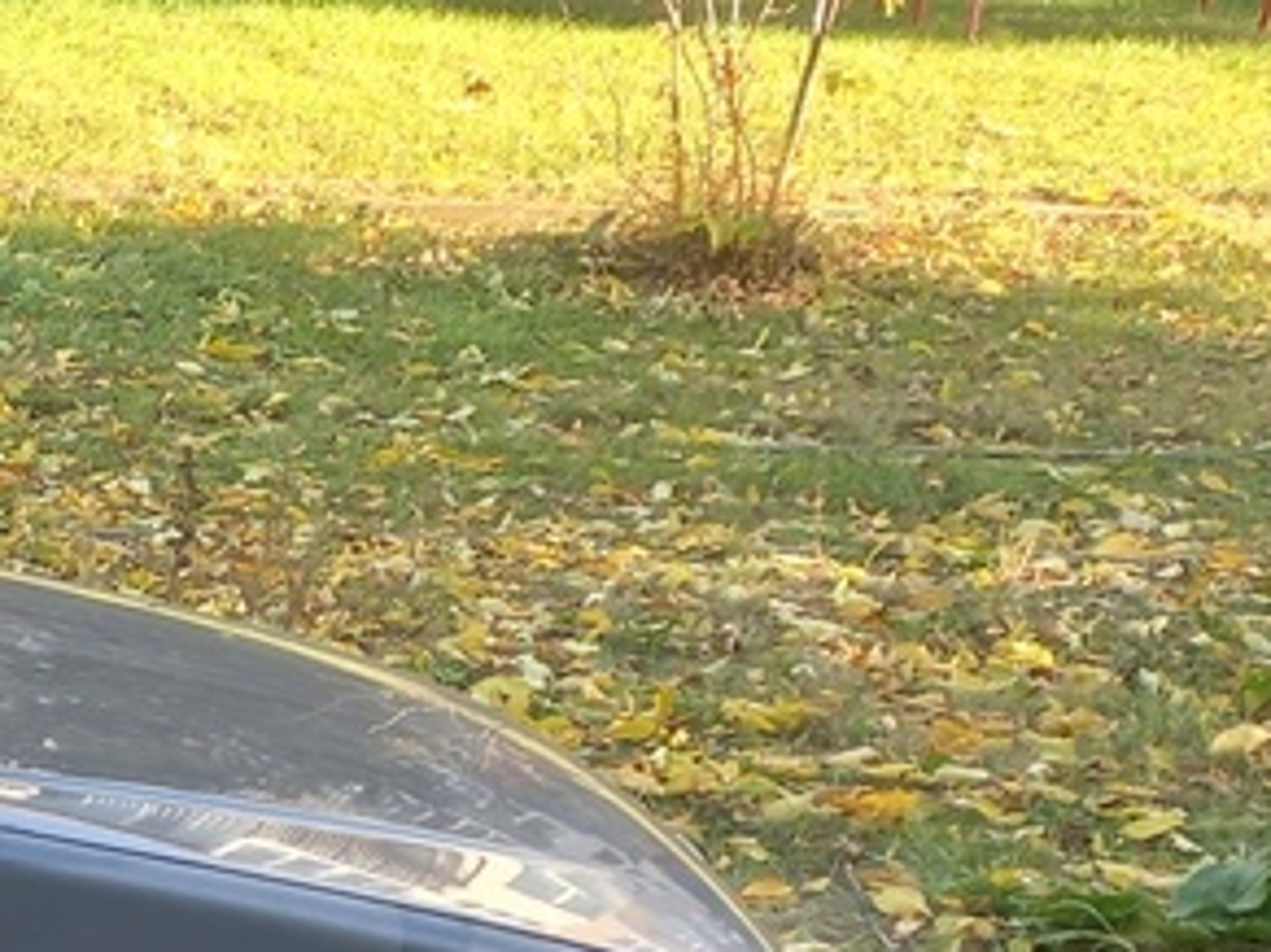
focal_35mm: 103
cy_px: 1149
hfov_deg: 15.9
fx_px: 3780
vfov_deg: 13.9
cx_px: -1083
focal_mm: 4.6
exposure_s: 1/50
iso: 40
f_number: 2
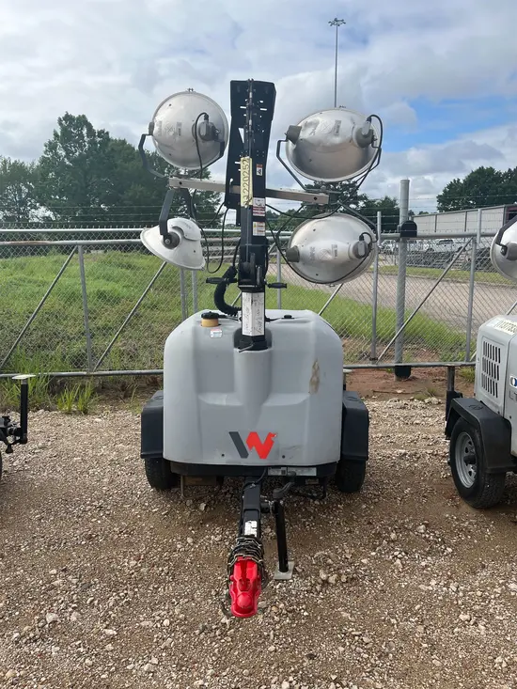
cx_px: 258
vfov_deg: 67.3
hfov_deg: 53.1
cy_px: 344
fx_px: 518
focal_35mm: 26
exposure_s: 1/2632
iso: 50
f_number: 1.6
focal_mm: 5.1
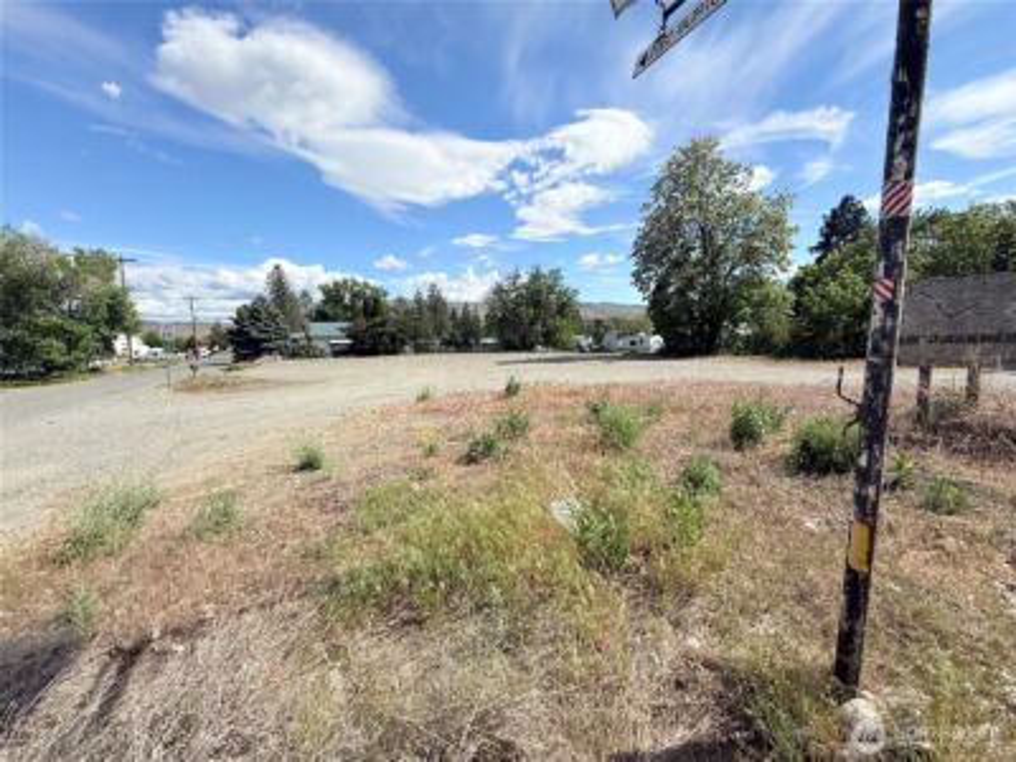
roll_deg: +2.0
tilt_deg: -4.7
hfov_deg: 102.1
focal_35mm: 14
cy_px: 381
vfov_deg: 85.7
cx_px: 508
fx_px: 411
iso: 50
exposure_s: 1/2237
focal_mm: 2.22
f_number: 2.2
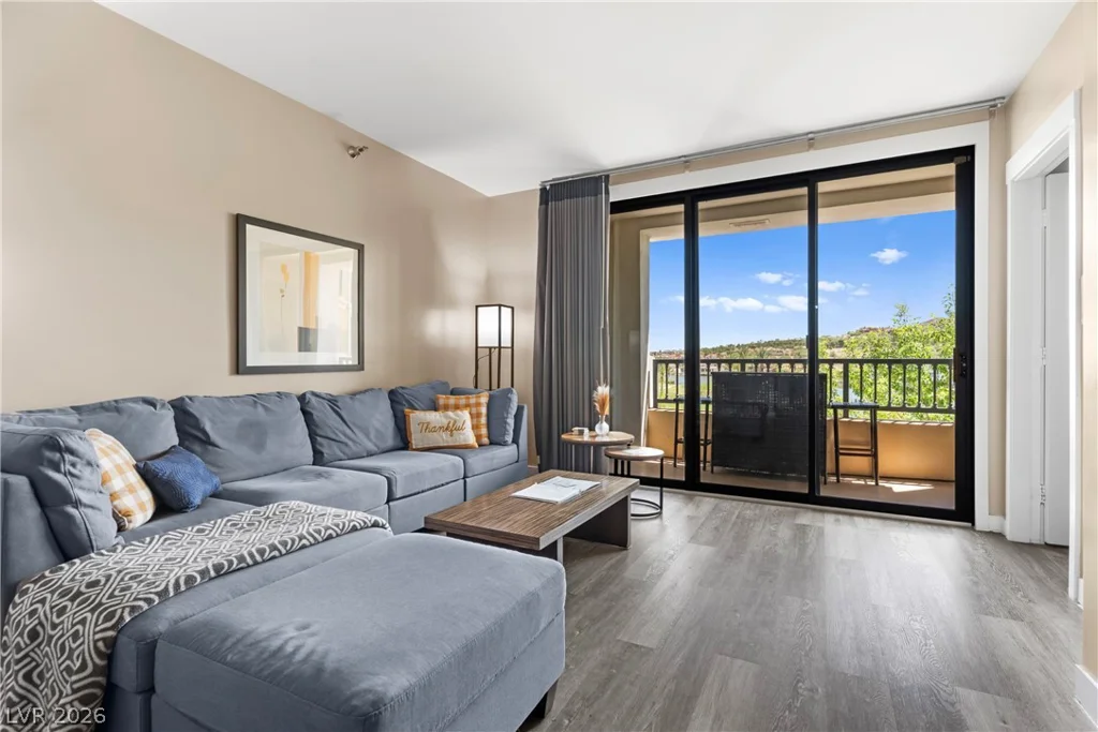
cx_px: 549
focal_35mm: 17
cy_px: 366
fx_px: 519
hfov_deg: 93.3
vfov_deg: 70.5
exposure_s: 1/15
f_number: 8
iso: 400
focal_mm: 17
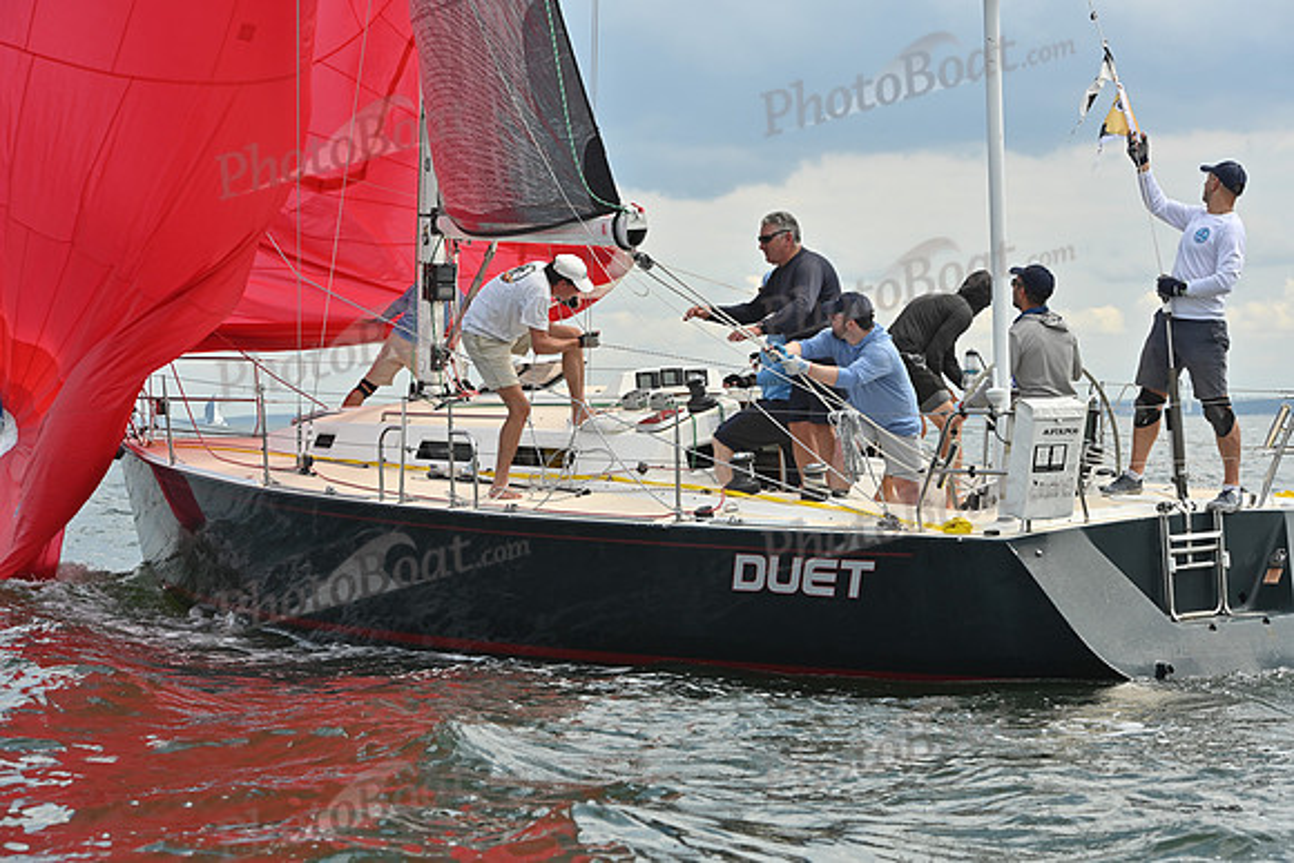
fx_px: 3523
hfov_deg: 20.8
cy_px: 432
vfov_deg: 14.0
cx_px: 647
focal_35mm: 98
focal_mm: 98
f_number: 6.3
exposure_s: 1/1600
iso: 320
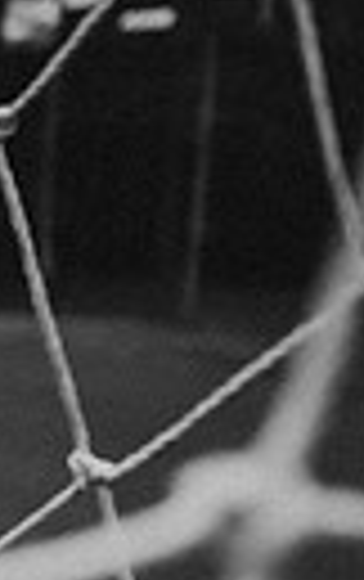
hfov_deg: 8.9
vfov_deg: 18.7
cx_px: -849
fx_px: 1740
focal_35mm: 110
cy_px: 474
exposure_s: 1/320
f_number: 2.8
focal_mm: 24
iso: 320
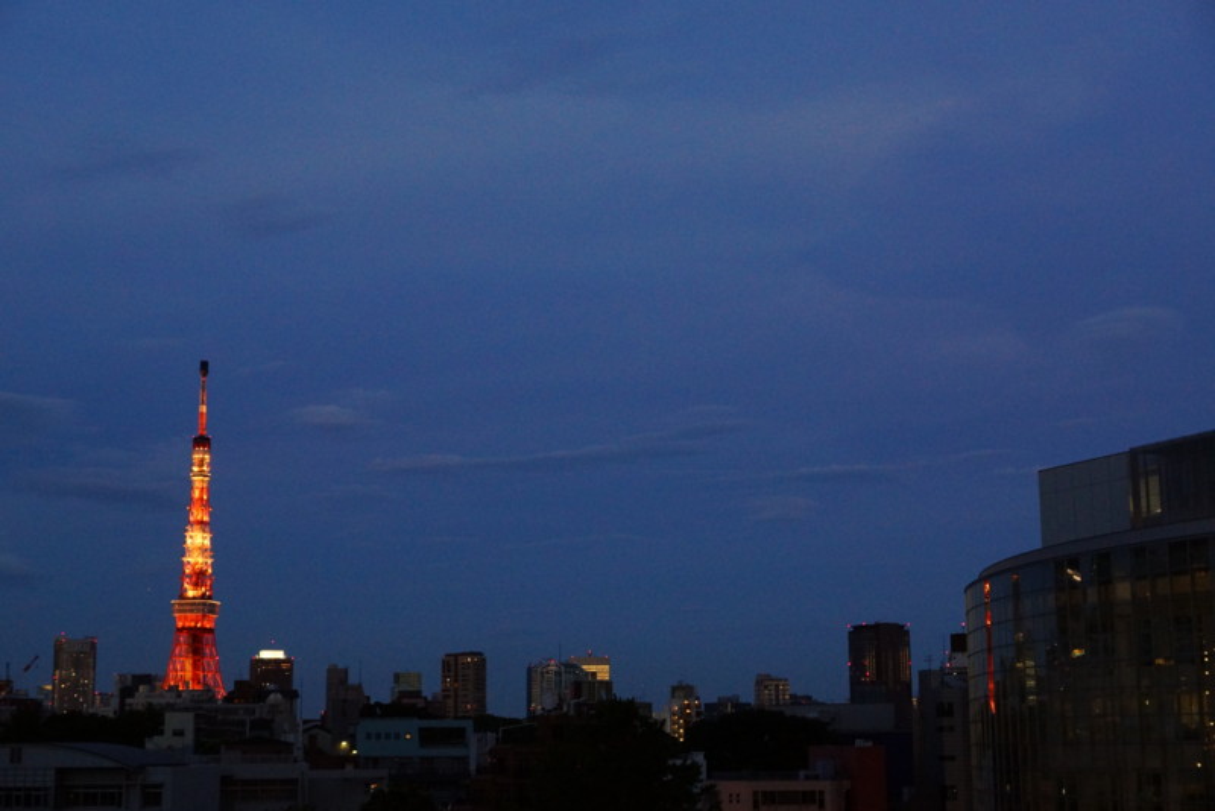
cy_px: 406
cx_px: 608
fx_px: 1772
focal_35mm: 52
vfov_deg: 25.8
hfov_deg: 37.8
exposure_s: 1/60
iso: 1250
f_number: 4
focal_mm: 35
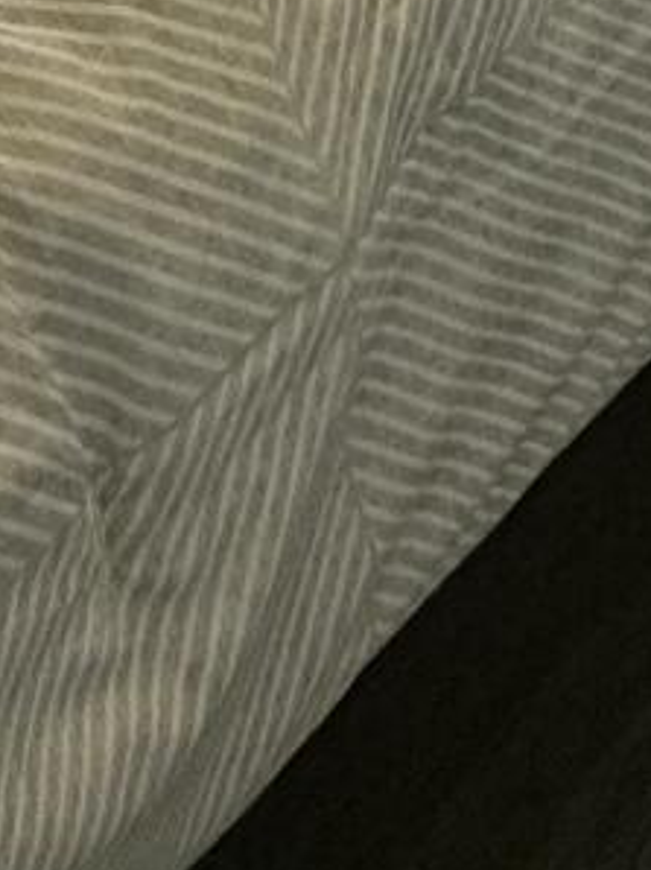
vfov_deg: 13.1
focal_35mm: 94
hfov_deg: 15.5
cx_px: 29
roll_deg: +0.3
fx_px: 2360
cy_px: -1425
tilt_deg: -14.3
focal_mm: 2.22
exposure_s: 1/120
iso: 200
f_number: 2.2
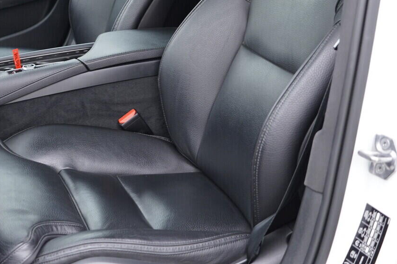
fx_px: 684
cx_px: 94
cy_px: 41
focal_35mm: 62
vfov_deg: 21.5
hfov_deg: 31.7
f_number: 2.8
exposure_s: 1/40
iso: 250
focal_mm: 24
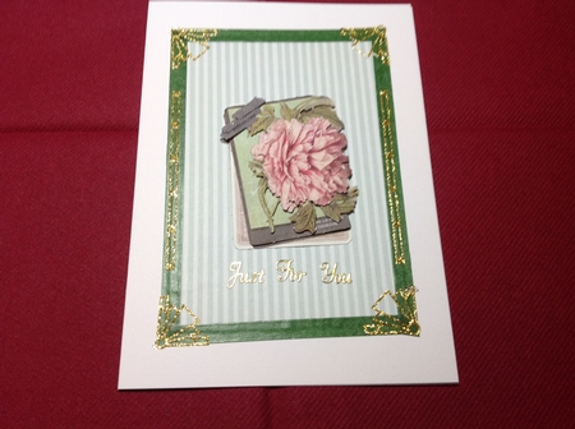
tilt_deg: -68.0
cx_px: 288
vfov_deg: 40.6
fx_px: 580
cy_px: 214
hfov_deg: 52.7
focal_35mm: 35
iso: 50
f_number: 2.4
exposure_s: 1/20
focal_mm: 4.28
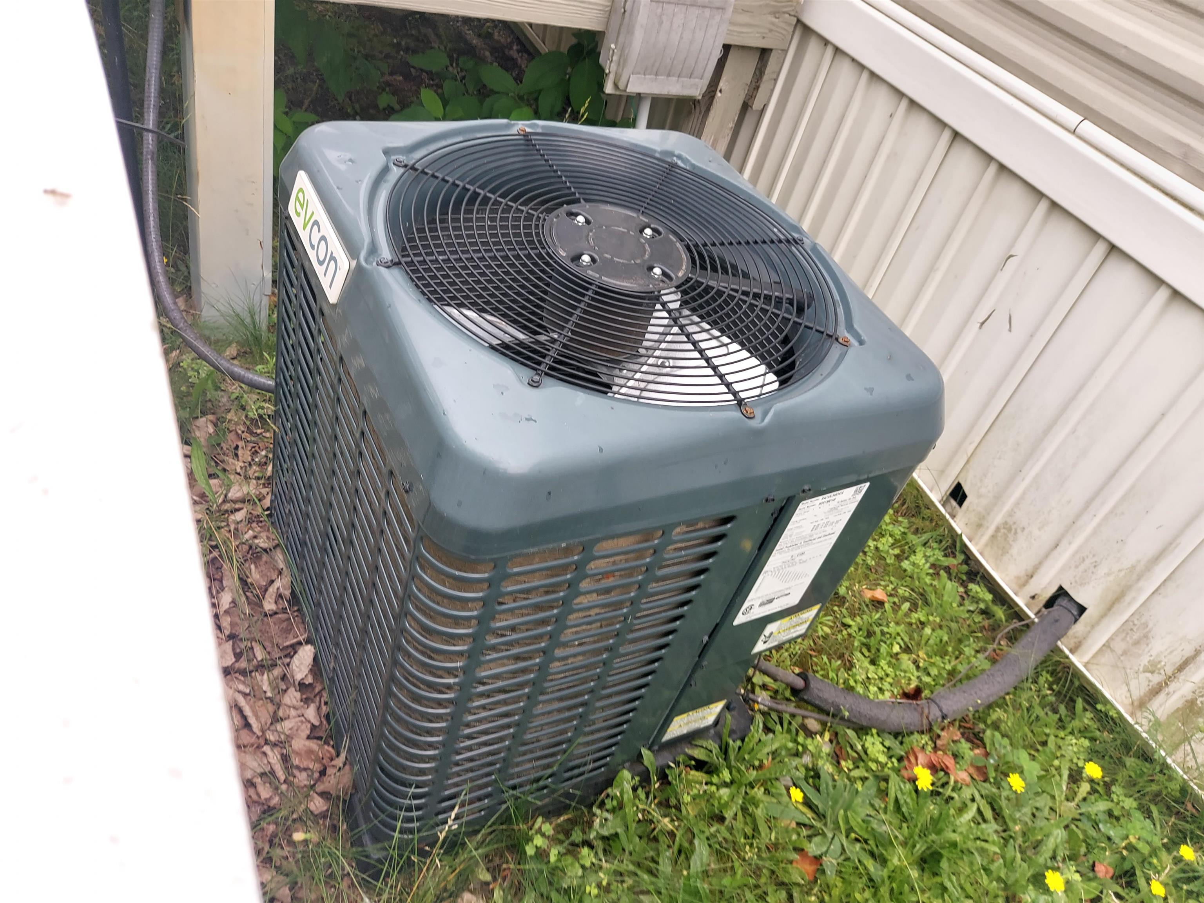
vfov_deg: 54.9
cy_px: 452
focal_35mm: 25
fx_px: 870
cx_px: 602
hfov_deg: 69.4
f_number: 2
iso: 50
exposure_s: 1/216
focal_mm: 4.6
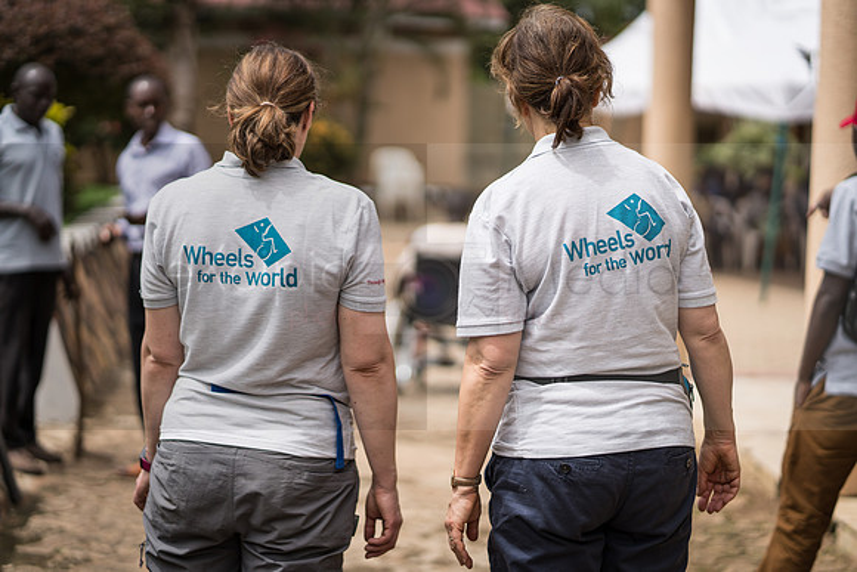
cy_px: 286
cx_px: 428
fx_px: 2024
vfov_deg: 16.1
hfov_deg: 23.9
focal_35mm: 85
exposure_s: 1/3200
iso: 100
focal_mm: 85
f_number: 2
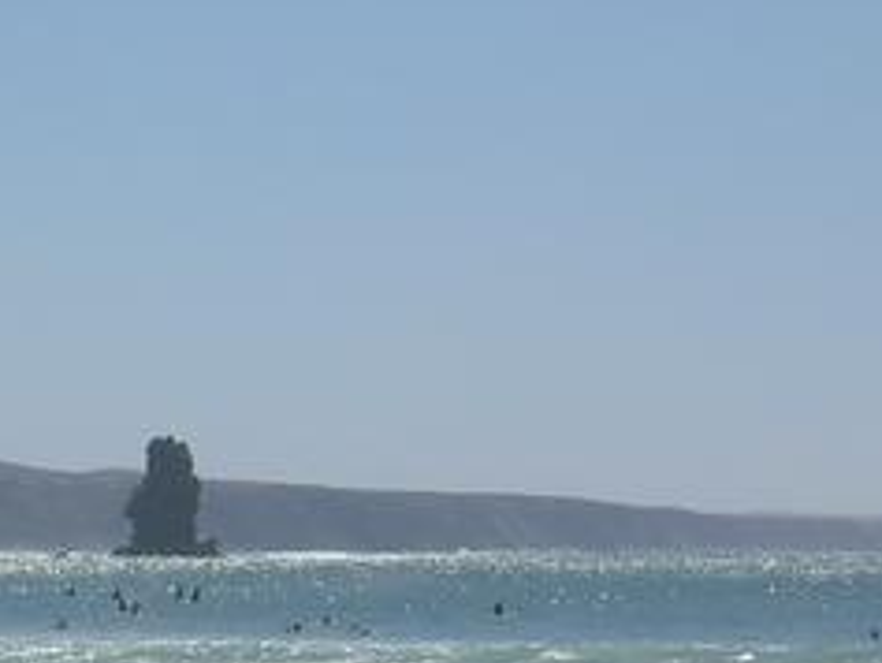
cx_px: -2
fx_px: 6781
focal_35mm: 266
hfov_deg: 7.4
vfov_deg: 5.6
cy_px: 328
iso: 50
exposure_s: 1/855
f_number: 4.9
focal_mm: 17.4
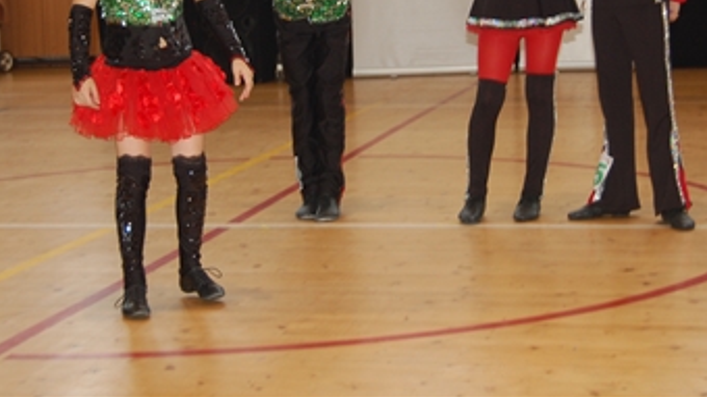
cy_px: 54
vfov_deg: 14.8
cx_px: 378
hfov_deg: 26.3
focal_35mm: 81
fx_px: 1514
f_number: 4.8
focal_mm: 35
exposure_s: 1/60
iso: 400
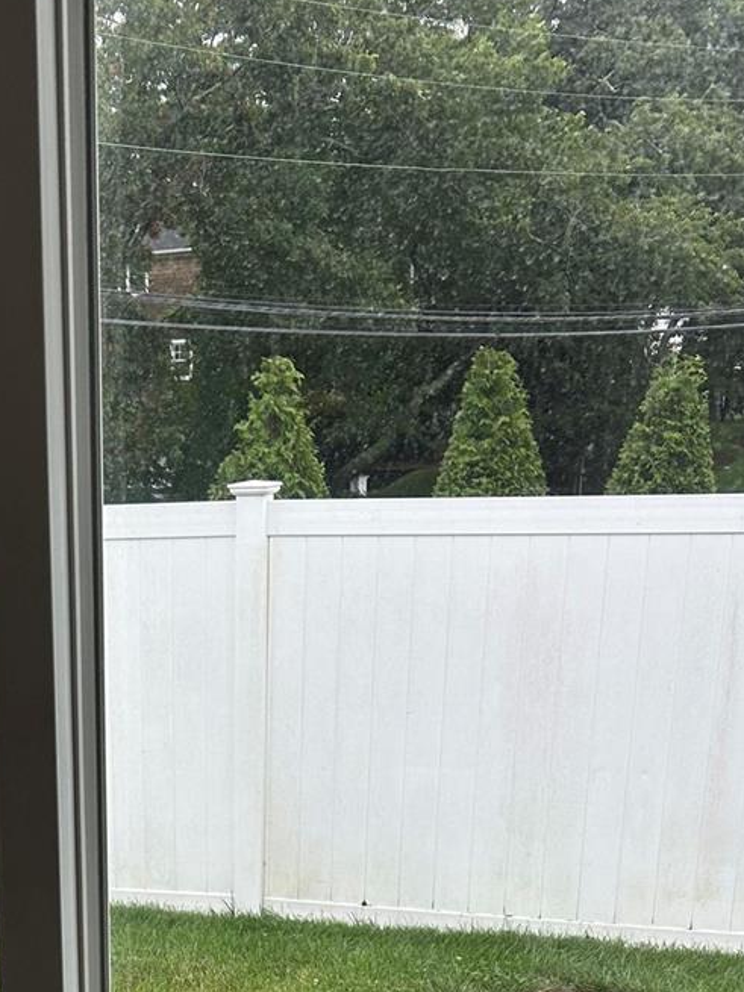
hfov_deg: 23.5
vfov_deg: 28.7
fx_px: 1749
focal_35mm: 61
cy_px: 1093
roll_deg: +0.0
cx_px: 103
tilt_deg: -20.1
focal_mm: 5.7
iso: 50
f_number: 1.5
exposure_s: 1/614
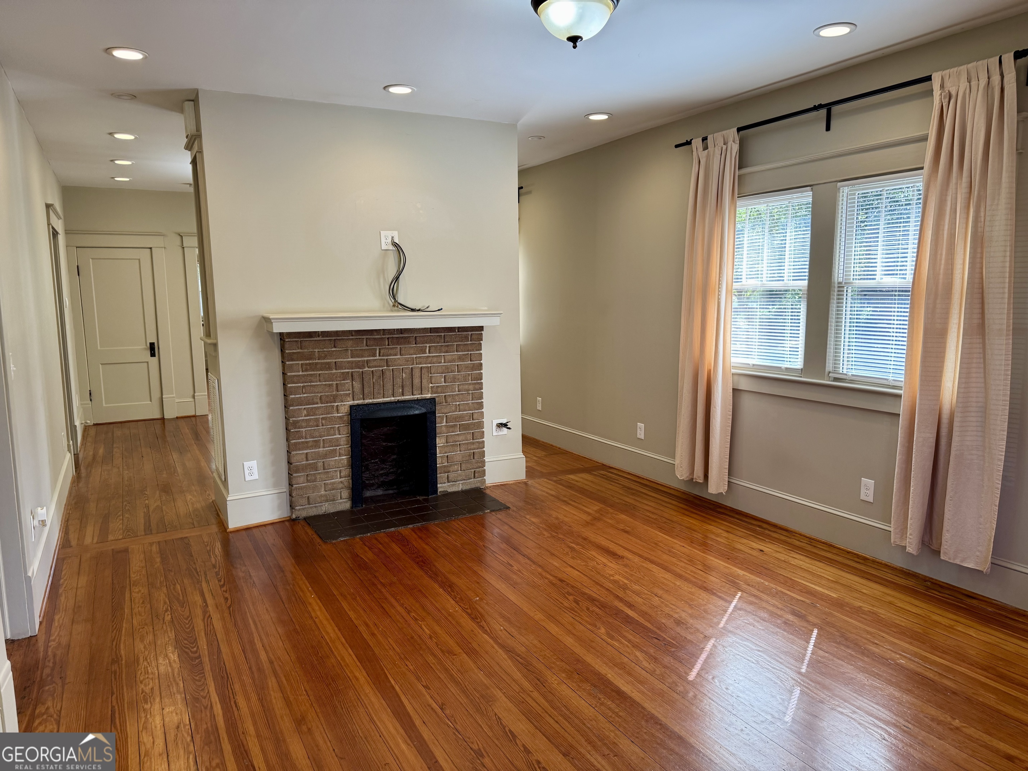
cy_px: 386
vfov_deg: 56.8
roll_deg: +1.0
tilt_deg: -7.8
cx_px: 514
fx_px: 713
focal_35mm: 24
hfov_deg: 71.6
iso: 100
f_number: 1.78
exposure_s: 1/120
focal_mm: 6.76
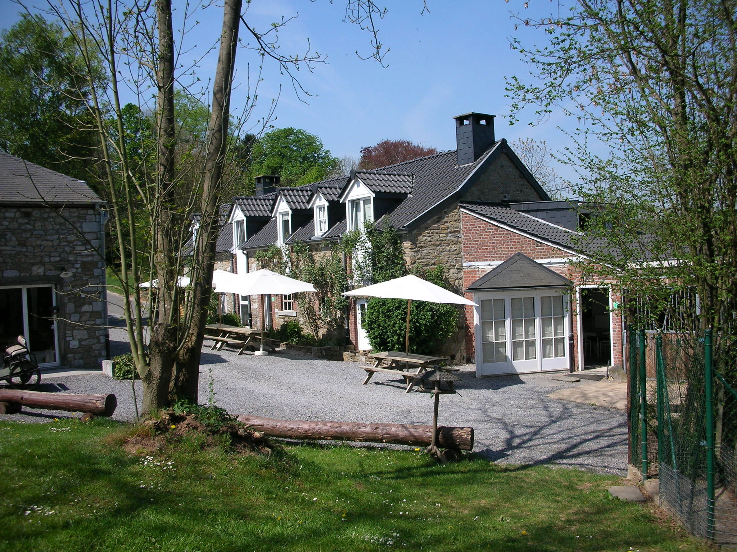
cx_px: 368
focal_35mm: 35
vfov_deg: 40.7
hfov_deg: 52.6
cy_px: 276
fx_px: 745
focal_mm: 5.8
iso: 50
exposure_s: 1/94.5
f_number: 8.5
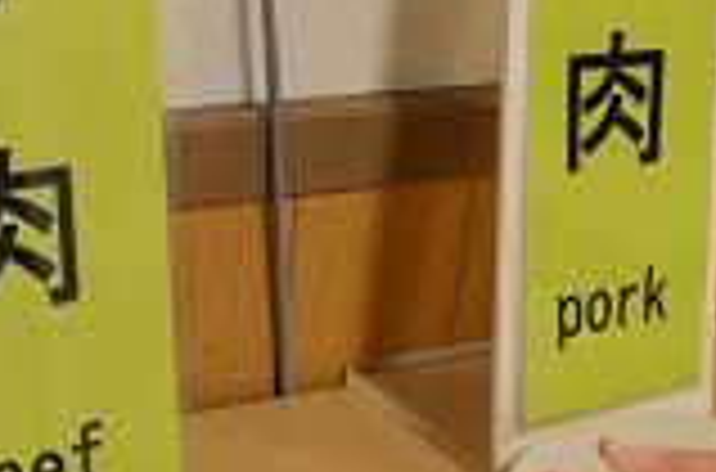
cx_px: 660
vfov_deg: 11.3
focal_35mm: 120
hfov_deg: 16.9
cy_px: 418
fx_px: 2380
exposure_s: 1/125
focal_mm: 20
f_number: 5.6
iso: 1250
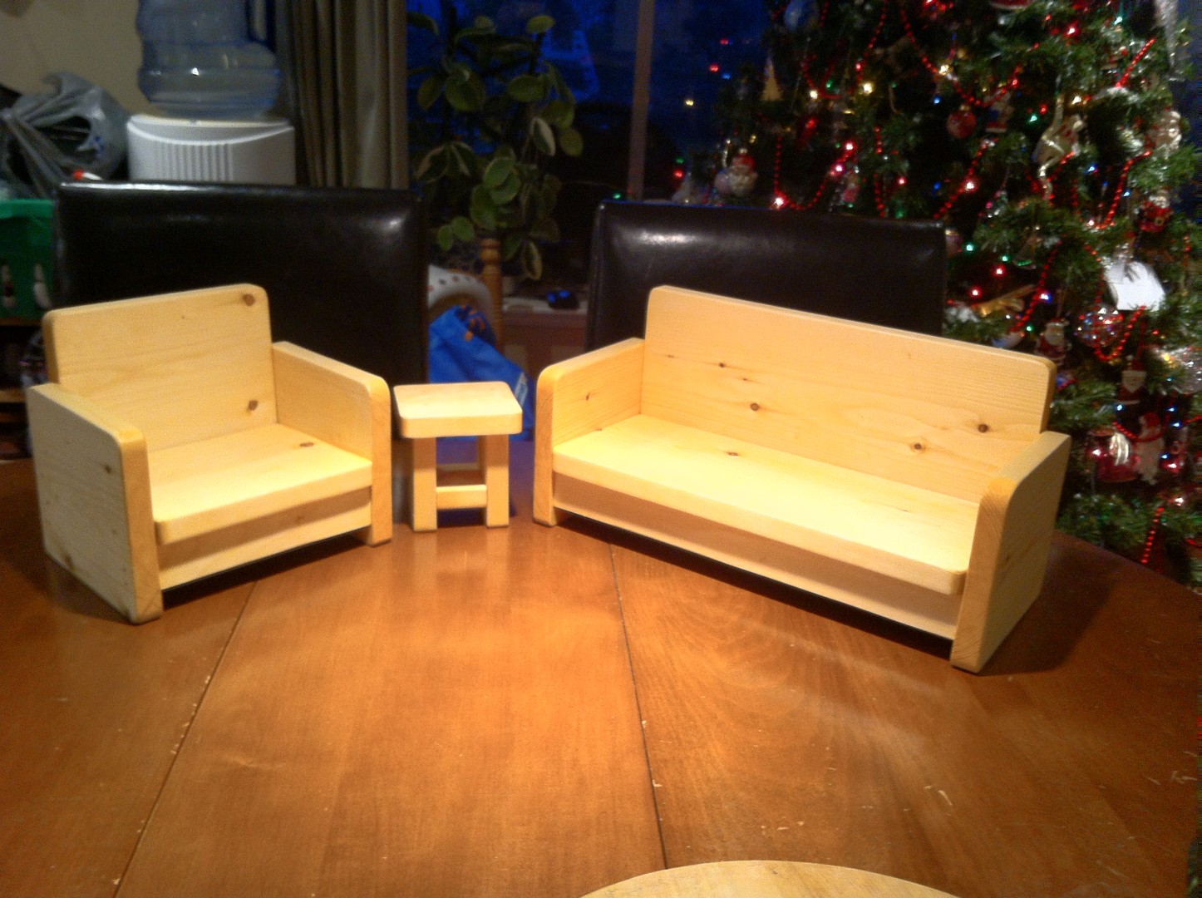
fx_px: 1214
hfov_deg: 52.7
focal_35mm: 35
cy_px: 449
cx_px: 601
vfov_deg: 40.6
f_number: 2.8
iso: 100
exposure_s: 1/15
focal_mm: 3.85
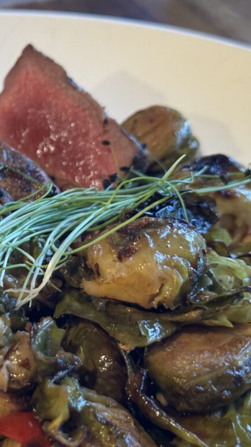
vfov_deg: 30.2
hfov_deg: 16.7
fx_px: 829
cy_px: 223
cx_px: -30
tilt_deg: -37.4
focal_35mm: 70
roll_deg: -1.0
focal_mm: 6.76
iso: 320
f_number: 1.78
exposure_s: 1/40
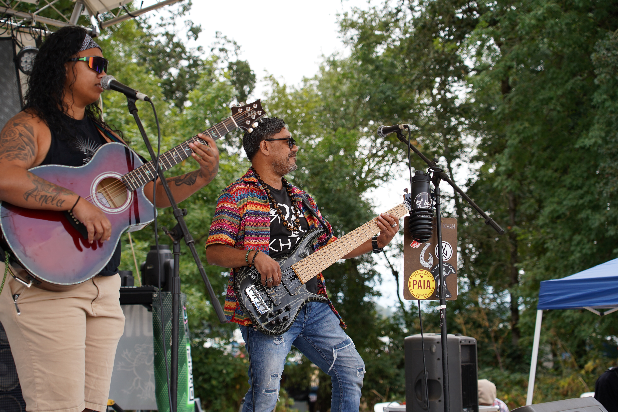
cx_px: 309
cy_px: 206
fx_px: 1116
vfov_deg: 20.9
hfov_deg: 31.0
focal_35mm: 65
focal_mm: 65
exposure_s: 1/200
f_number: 4.5
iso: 100
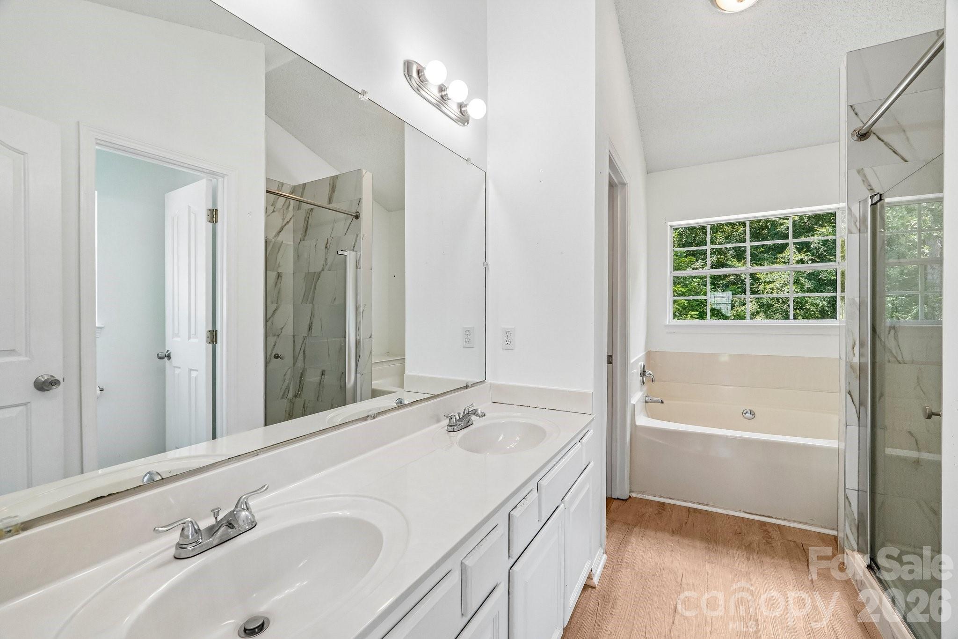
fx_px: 399
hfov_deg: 100.4
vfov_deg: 77.3
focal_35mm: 15
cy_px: 320
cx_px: 479
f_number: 8
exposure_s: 1/30
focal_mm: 10
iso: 320
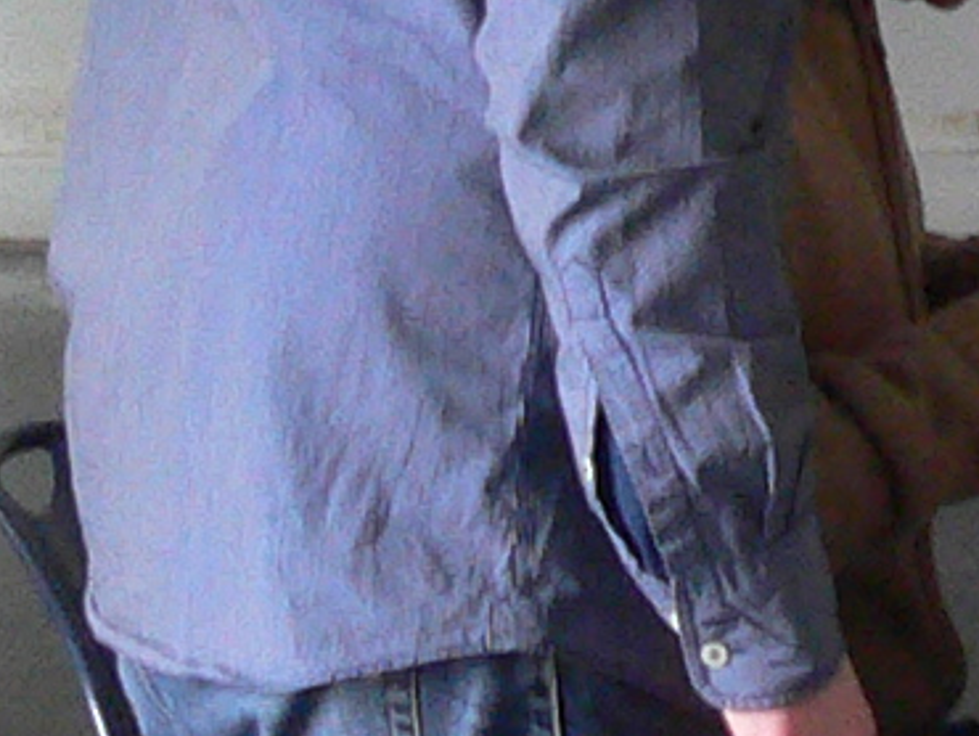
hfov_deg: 7.7
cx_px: 1704
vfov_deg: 6.0
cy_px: 246
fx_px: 7047
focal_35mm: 249
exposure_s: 1/30
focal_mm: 6
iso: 200
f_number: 2.8
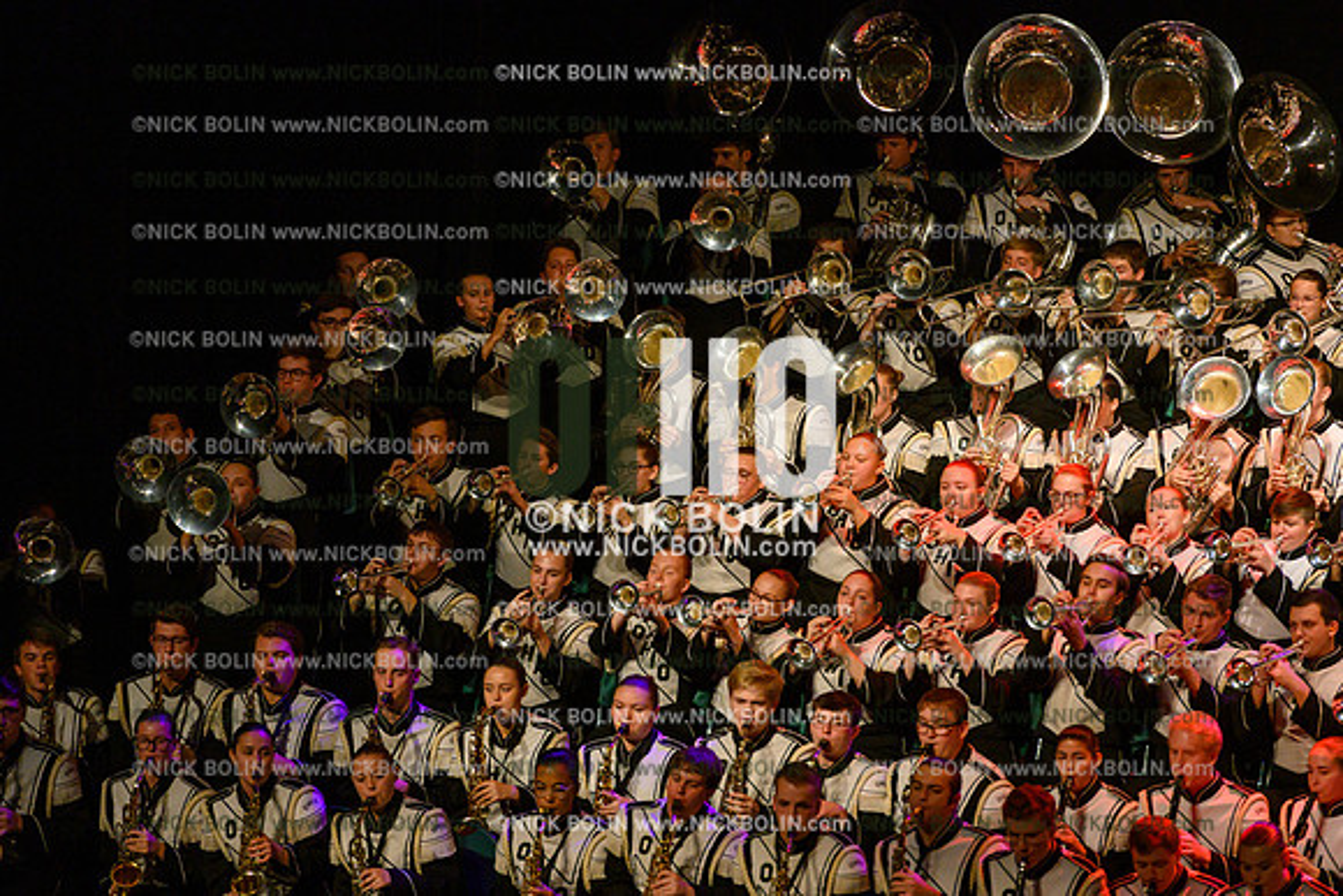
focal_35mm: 200
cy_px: 448
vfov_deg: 6.9
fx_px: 7463
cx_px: 672
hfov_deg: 10.3
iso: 5000
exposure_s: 1/500
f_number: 4
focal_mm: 200
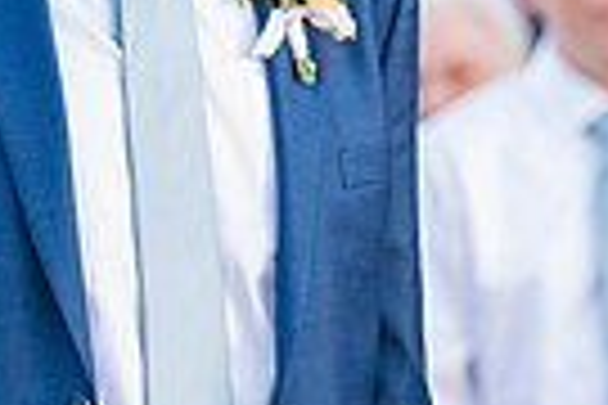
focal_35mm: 620
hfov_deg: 3.3
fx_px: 10470
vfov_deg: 2.2
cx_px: 410
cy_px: -22
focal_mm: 120
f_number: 2.8
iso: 4000
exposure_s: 1/1600
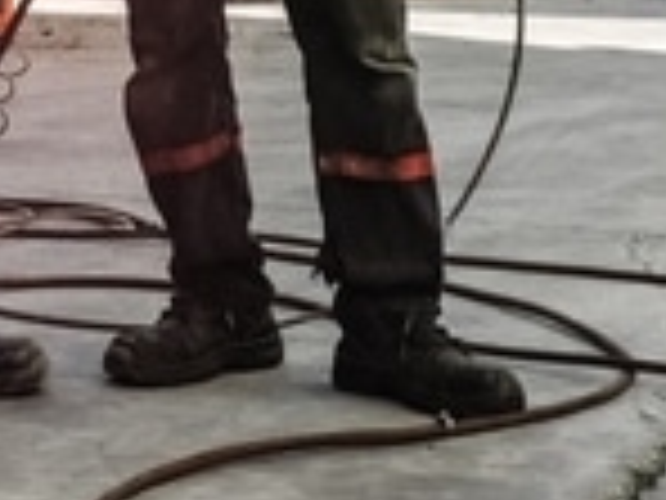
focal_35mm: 130
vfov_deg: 10.8
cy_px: -338
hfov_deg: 14.9
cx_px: 9
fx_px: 2501
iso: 100
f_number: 3.3
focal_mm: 6.2
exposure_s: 1/640
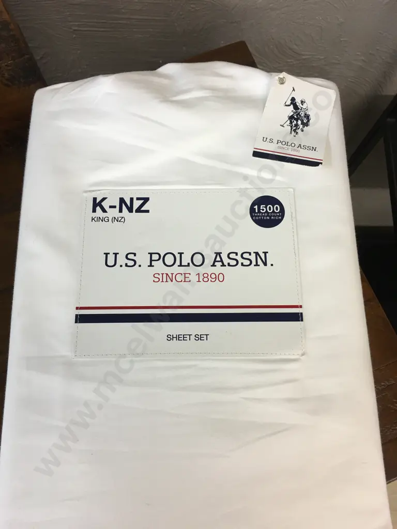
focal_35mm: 29
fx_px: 443
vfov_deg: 61.7
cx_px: 198
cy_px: 264
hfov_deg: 48.2
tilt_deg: -73.5
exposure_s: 1/33
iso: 50
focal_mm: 4.15
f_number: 2.2
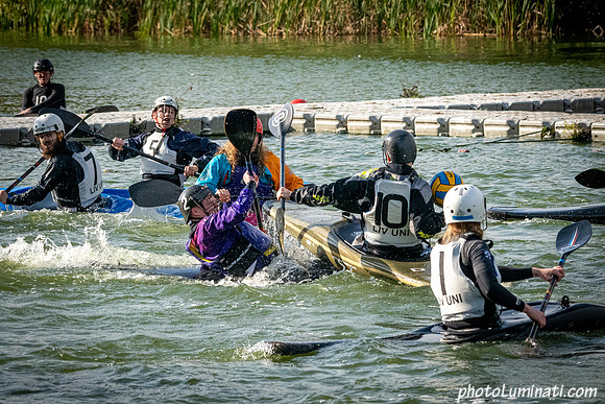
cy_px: 221
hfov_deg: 7.3
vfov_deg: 4.9
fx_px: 4723
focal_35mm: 281
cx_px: 304
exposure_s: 1/3200
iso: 2500
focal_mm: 185
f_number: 10
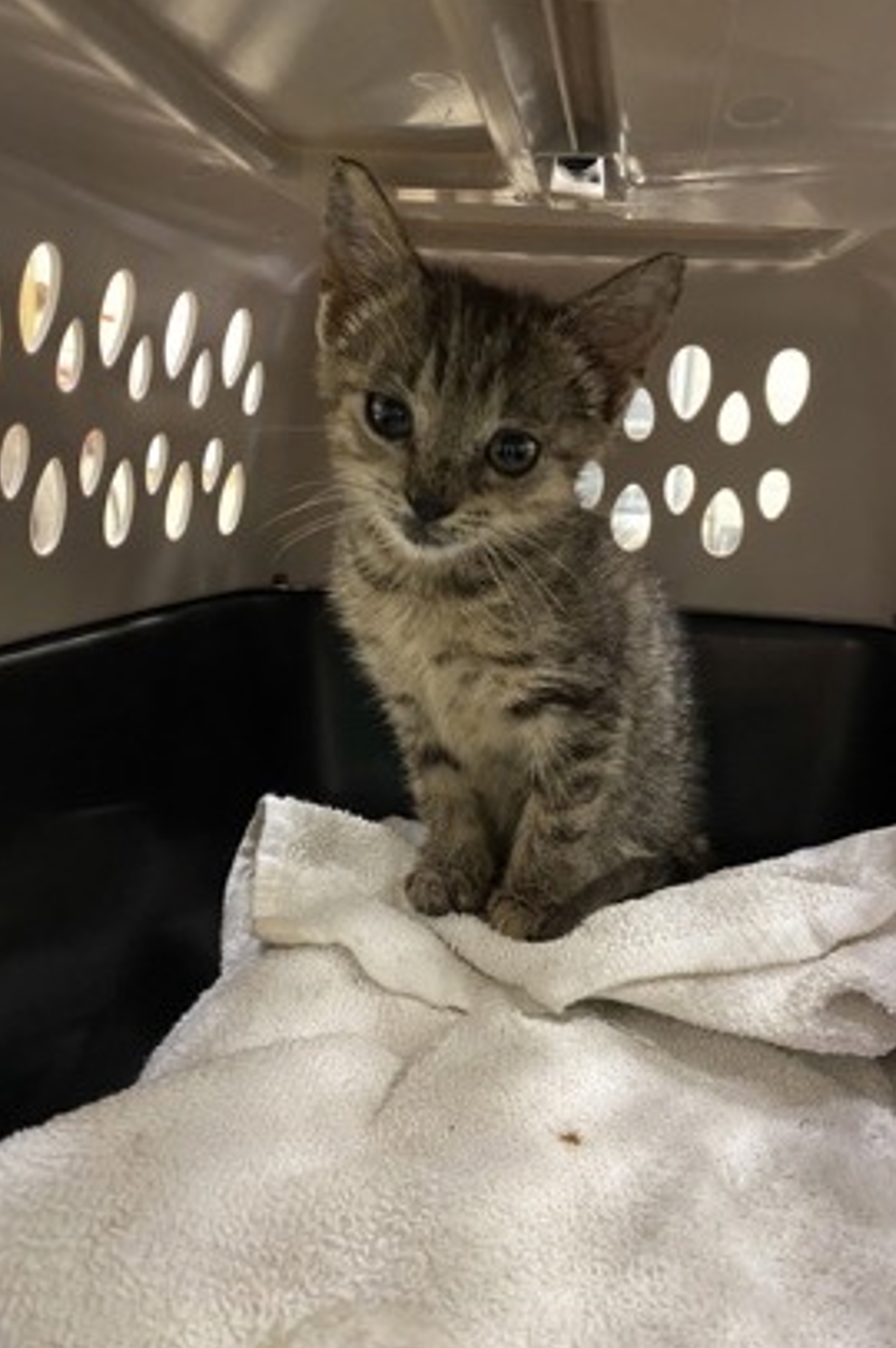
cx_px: 493
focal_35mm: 28
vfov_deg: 65.5
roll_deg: -3.3
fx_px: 1047
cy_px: 661
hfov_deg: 46.3
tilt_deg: -9.4
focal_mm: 4.25
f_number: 1.8
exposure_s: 1/30
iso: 500
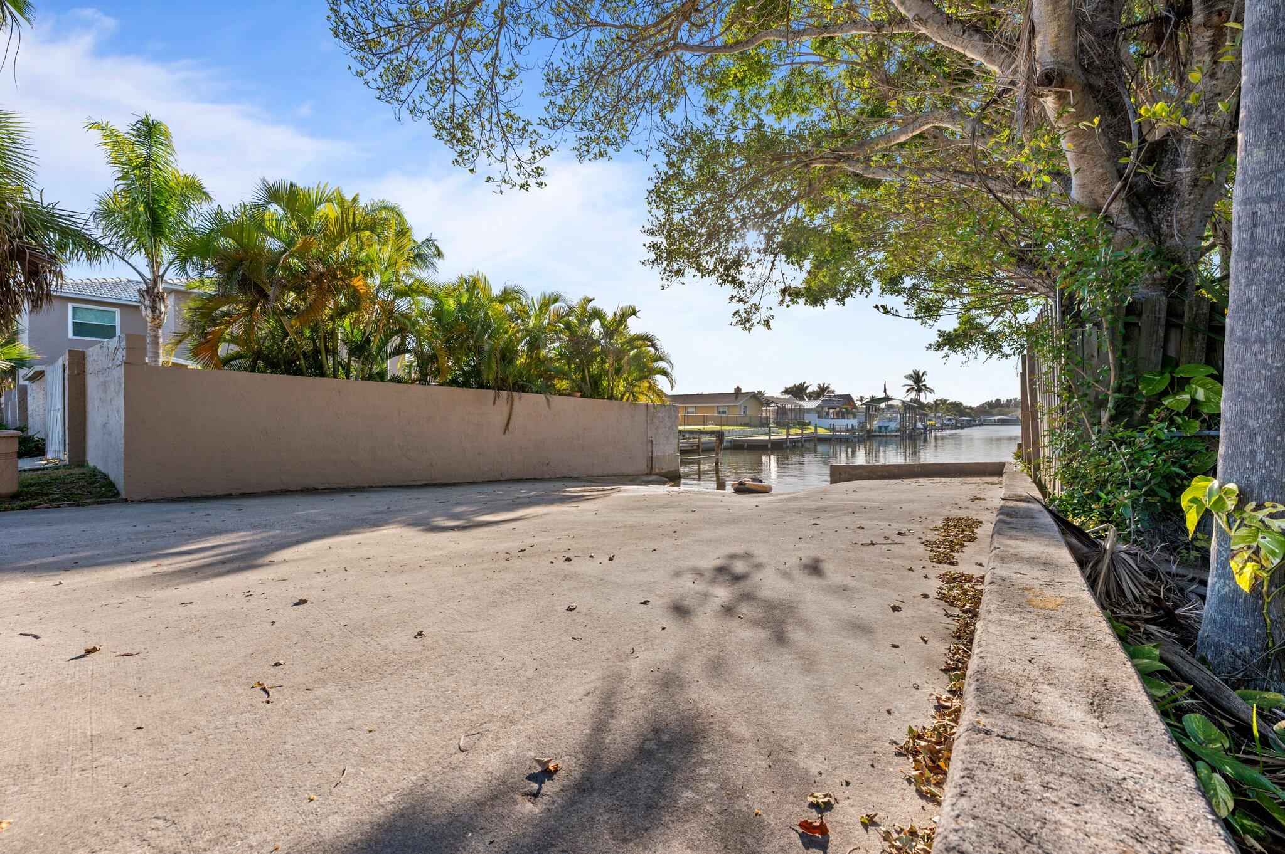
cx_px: 642
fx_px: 499
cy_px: 427
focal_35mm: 14
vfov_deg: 81.1
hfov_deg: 104.3
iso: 250
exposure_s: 1/320
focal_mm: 14
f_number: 7.1
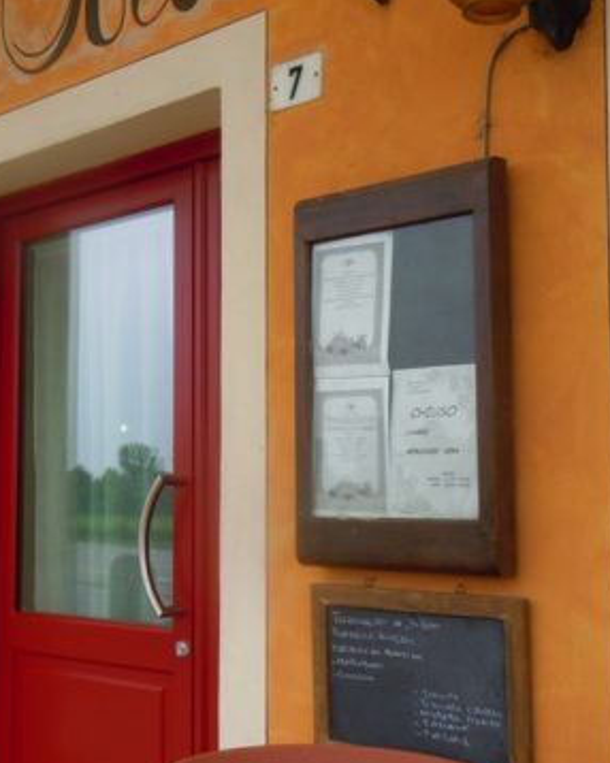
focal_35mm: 54
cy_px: 385
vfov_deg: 34.8
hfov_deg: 27.8
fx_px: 1220
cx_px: 166
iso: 100
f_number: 3.5
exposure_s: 1/320
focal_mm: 5.4
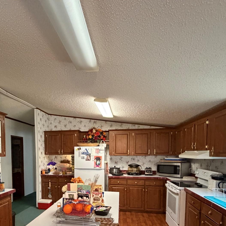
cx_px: 82
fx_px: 177
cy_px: 163
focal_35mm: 24
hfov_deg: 63.9
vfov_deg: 62.2
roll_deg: +0.8
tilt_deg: -3.2
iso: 1000
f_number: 2.2
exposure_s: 1/60
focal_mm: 2.22
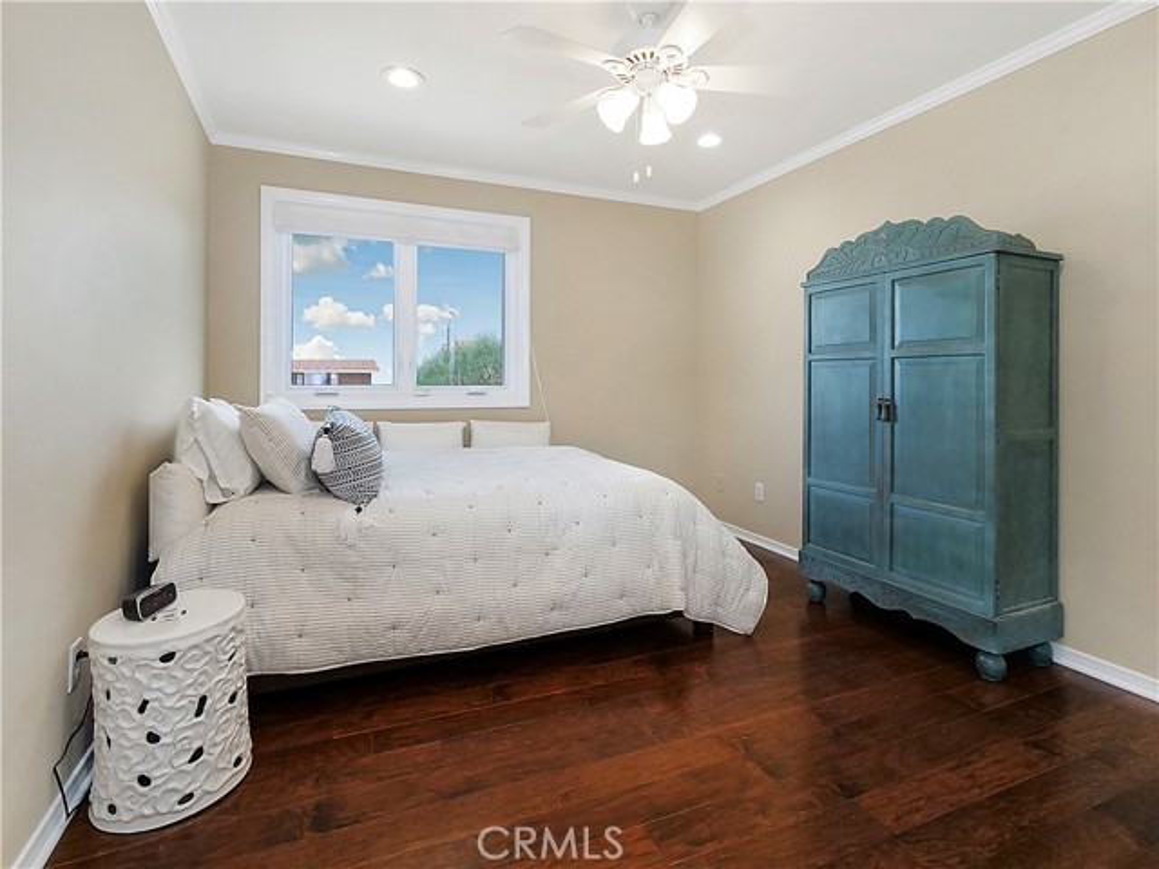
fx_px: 536
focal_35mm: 16
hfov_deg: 94.5
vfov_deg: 78.1
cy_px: 434
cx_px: 580
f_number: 14
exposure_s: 1/320
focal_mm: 8
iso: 1600
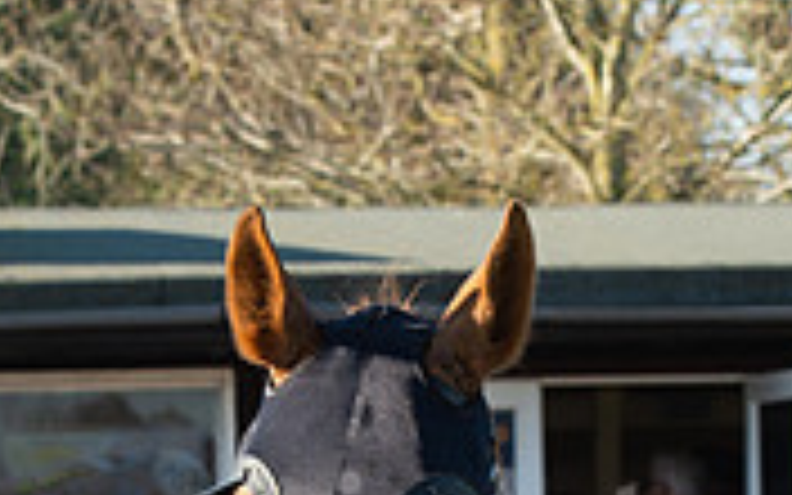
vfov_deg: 4.5
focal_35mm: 286
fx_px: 6173
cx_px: 396
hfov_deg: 7.3
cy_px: 842
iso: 400
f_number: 10
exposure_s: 1/250
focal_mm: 85
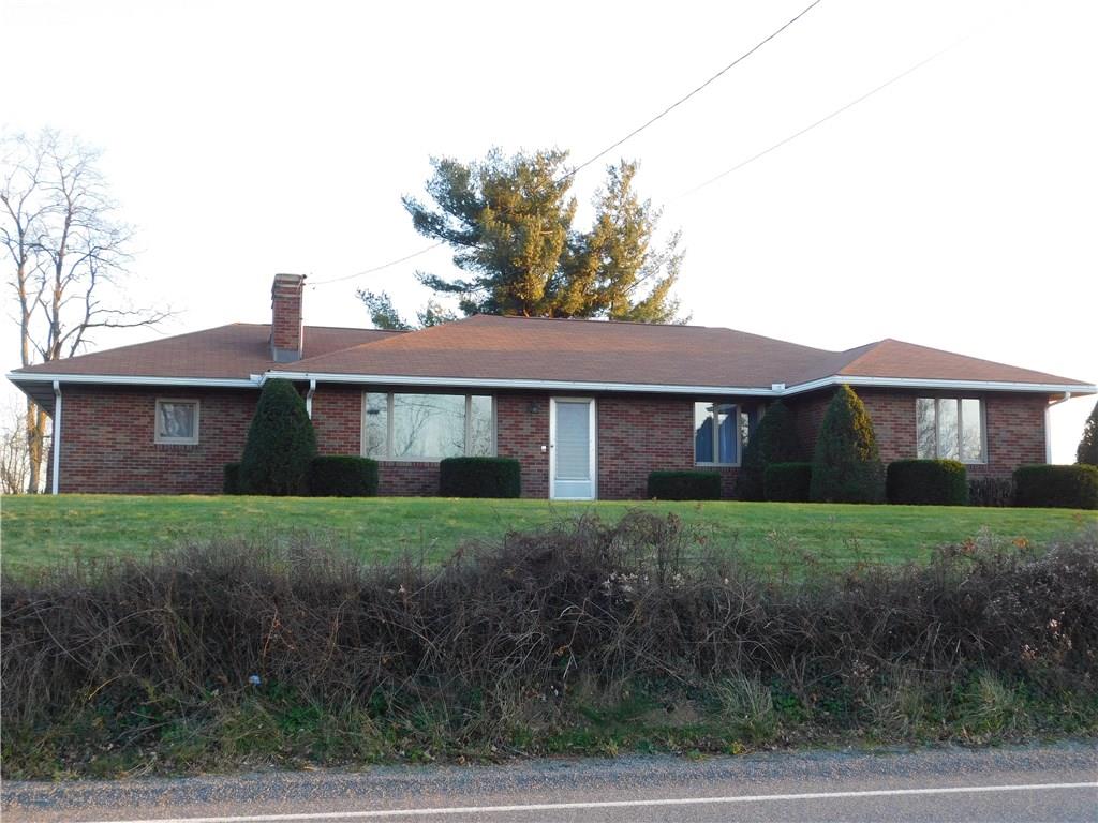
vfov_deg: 36.0
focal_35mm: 40
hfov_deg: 46.8
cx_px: 549
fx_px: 1269
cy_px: 412
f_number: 3.6
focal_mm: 7.1
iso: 125
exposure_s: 1/60
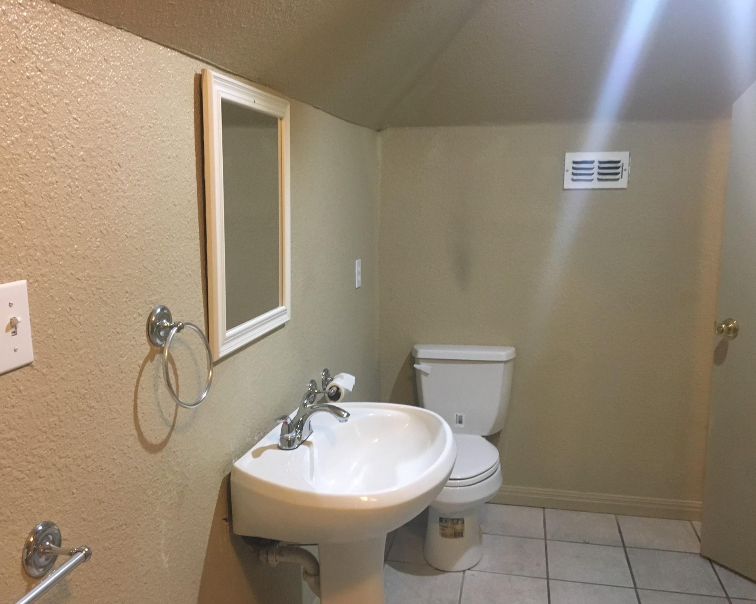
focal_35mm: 31
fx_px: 694
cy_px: 308
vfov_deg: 47.1
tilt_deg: -9.8
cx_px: 361
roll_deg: +1.1
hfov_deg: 57.2
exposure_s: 1/17
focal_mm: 4.15
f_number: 2.2
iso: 200
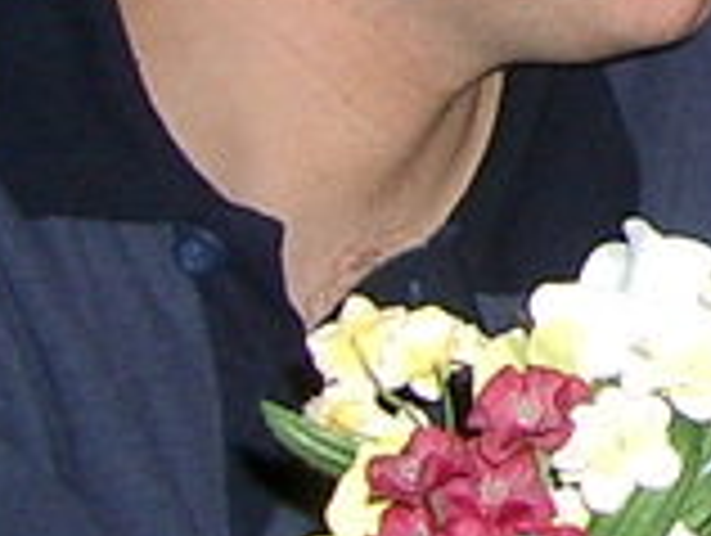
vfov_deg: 8.3
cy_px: -351
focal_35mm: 175
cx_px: 1436
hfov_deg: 10.4
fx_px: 3600
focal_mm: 5.8
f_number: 2.6
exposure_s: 1/40
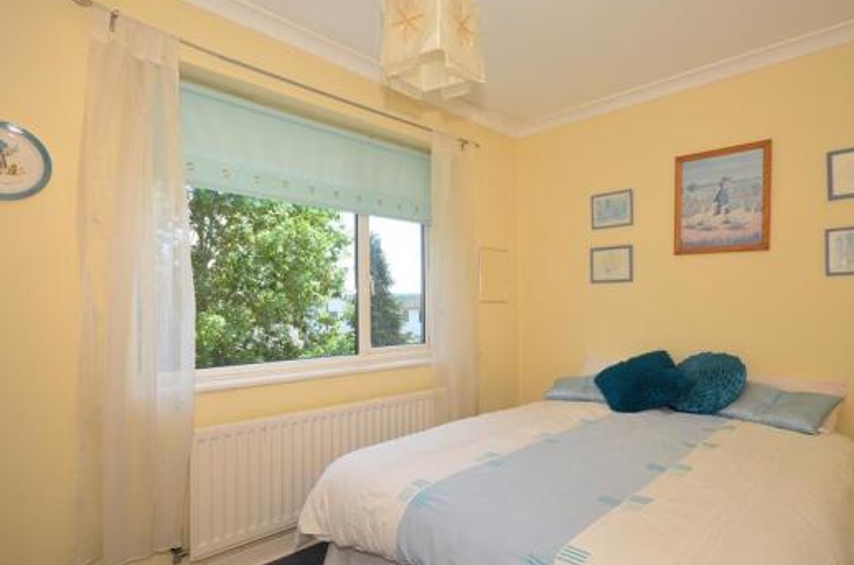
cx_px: 448
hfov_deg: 87.0
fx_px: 450
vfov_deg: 64.2
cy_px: 308
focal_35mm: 19
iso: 200
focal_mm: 10
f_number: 6.3
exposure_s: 1/160
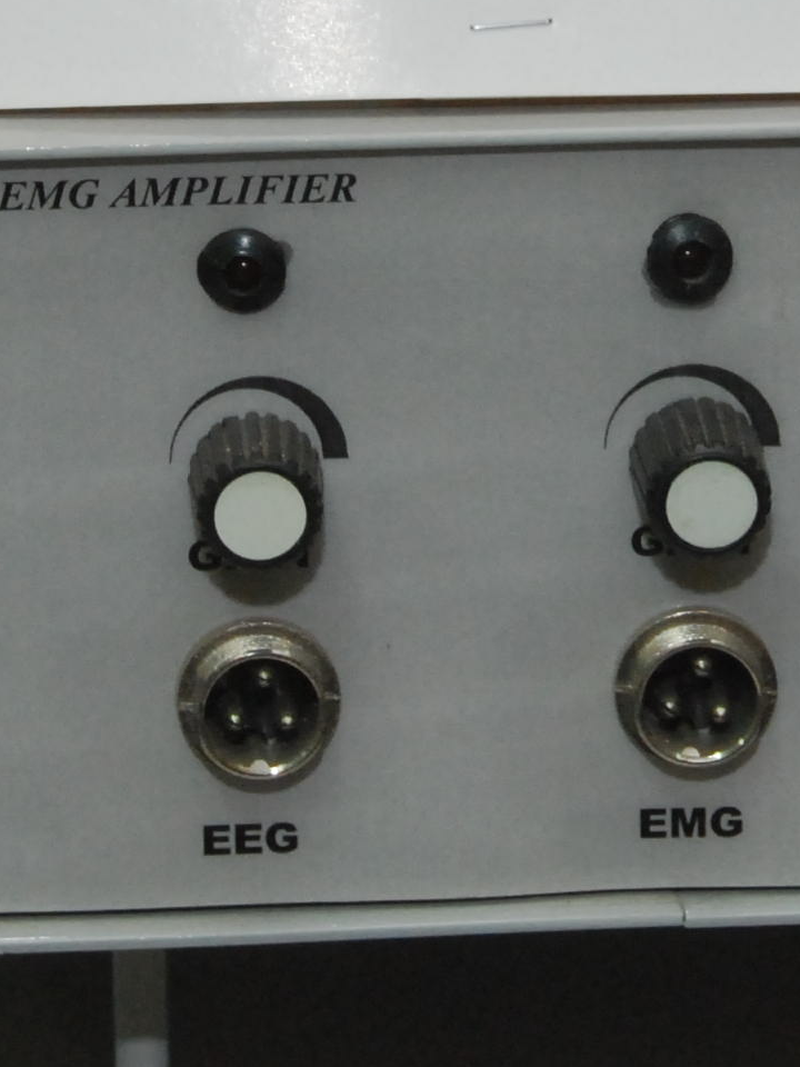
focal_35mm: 303
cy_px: 162
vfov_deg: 6.5
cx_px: 599
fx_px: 9337
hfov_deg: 4.9
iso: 800
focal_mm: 52
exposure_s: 1/40
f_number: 6.3
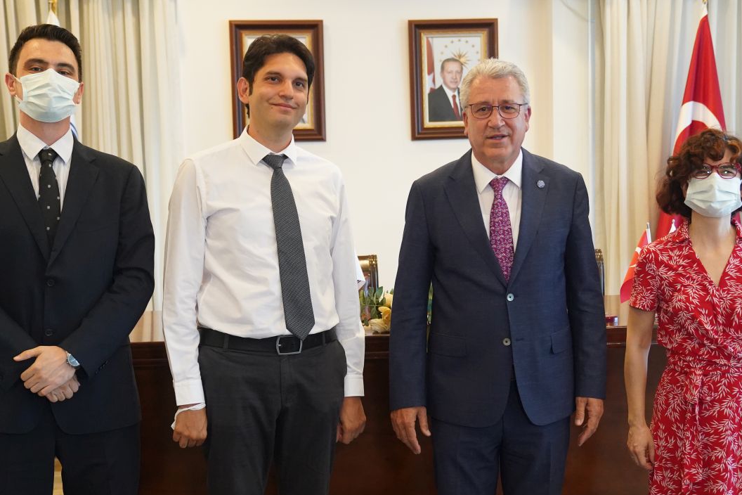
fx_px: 1113
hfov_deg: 36.9
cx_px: 380
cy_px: 306
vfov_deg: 25.0
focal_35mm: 54
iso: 5000
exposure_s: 1/200
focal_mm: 38
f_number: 3.2
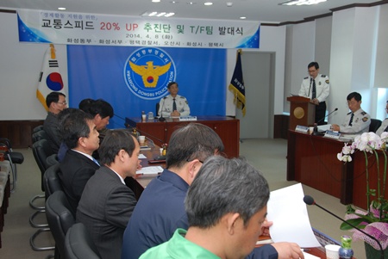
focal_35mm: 46
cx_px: 194
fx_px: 502
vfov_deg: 29.0
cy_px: 130
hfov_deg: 42.3
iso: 400
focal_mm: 31
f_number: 5.6
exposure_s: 1/60
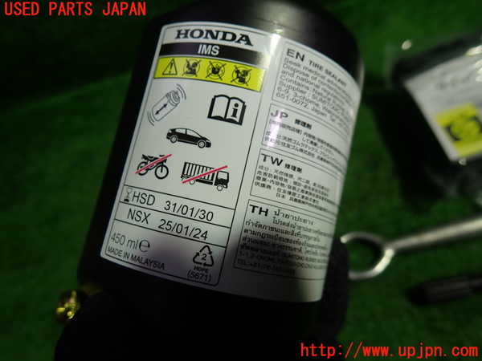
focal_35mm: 25
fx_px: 348
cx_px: 241
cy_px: 180
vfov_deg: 54.9
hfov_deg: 69.4
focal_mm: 4.5
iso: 100
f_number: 2
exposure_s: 1/60
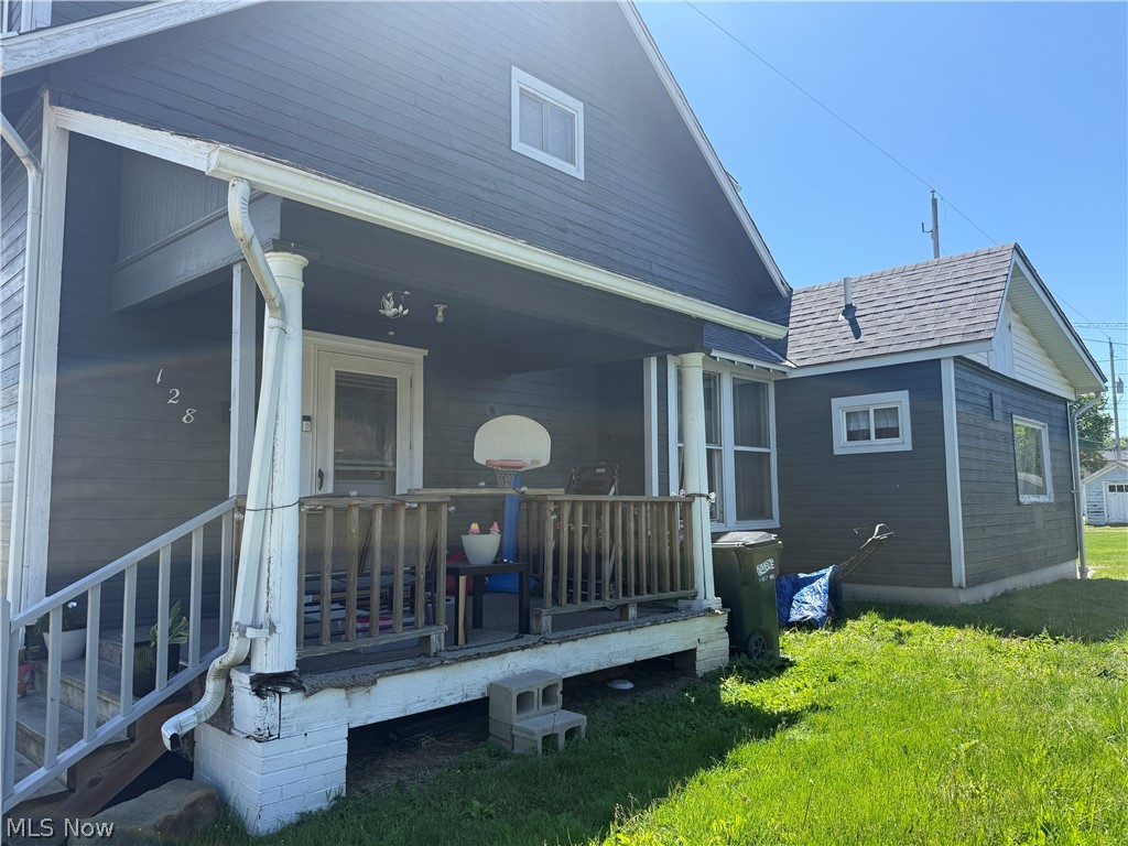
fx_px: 782
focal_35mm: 24
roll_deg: +1.6
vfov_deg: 56.8
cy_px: 423
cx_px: 564
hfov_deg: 71.6
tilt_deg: +5.6
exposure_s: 1/2169
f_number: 1.78
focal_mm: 6.76
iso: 100
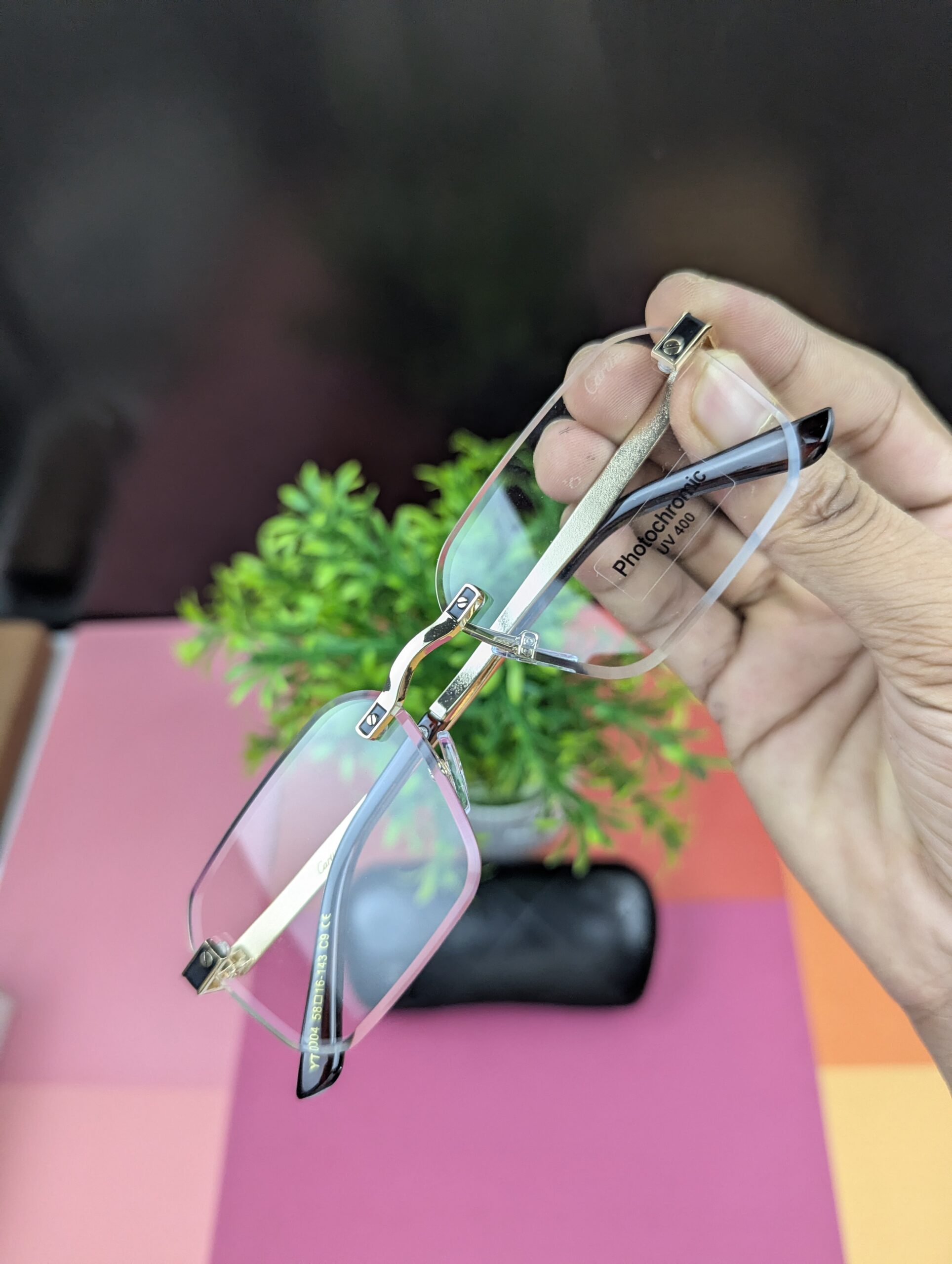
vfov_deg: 71.5
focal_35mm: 24
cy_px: 632
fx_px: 878
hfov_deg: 56.9
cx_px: 476
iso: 240
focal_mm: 6.81
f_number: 1.85
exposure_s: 1/348
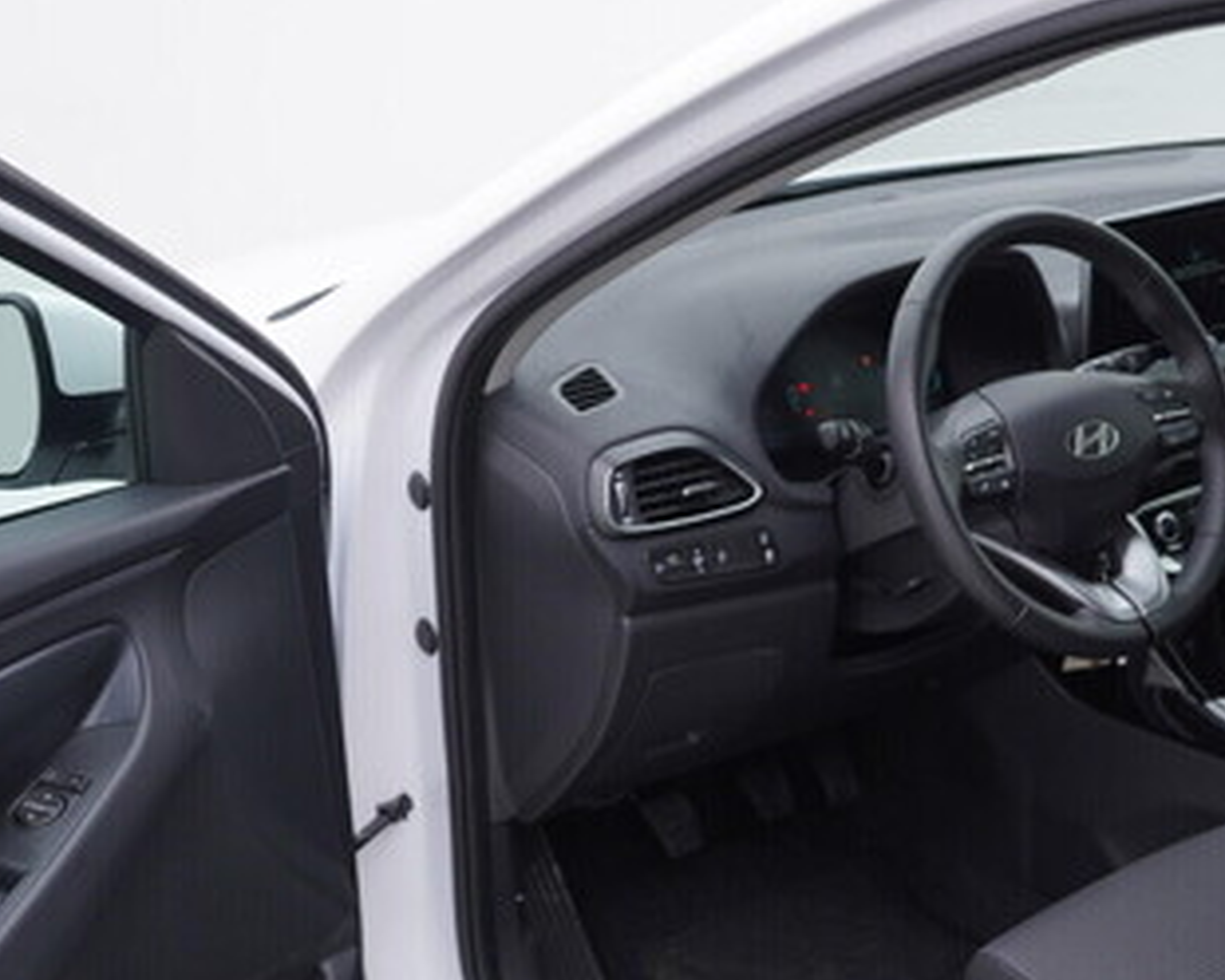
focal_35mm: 60
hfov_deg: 31.1
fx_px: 2175
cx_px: 858
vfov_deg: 25.3
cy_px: 634
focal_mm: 24
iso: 125
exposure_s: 1/60
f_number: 3.5
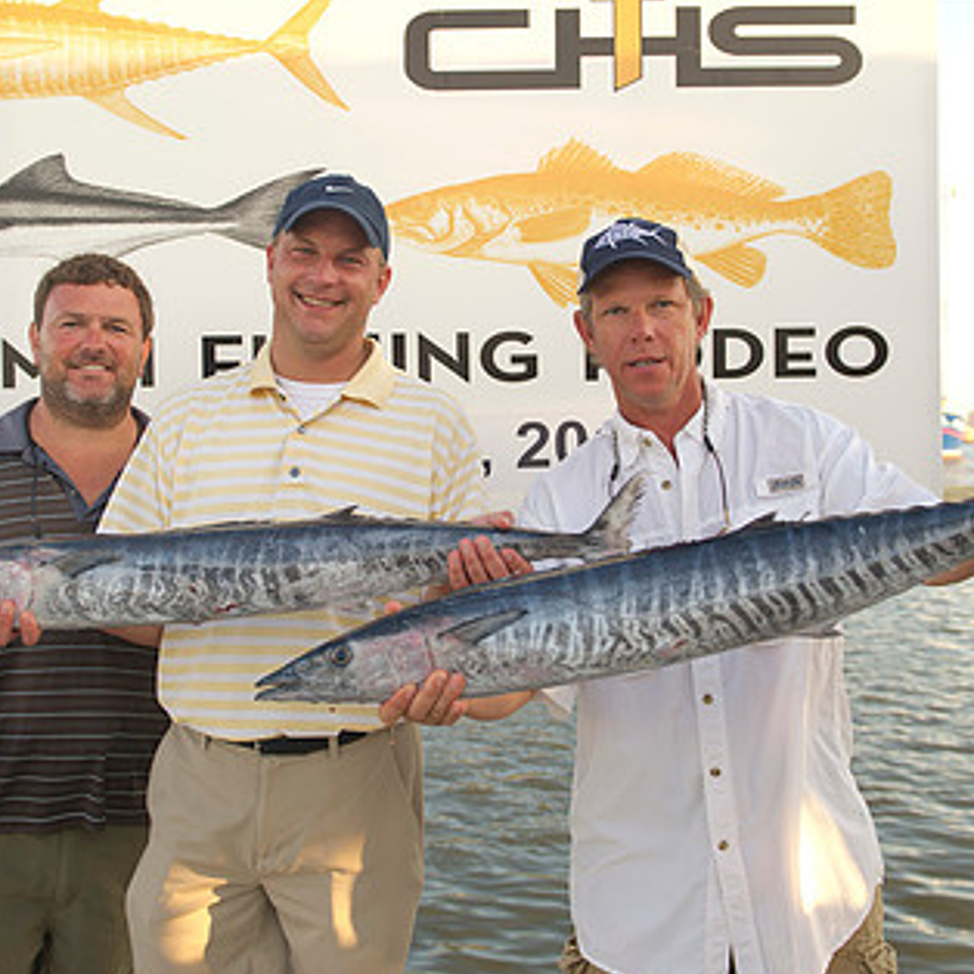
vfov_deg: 38.3
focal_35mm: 44
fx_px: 1401
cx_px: 484
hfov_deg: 38.3
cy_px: 450
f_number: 3.5
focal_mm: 28
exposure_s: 1/200
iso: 125
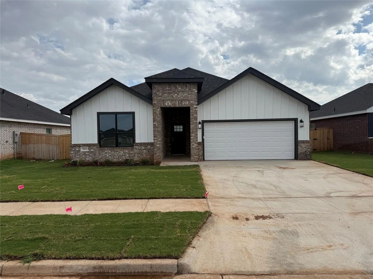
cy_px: 140
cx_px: 186
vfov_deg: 56.8
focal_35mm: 24
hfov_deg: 71.6
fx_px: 259
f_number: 1.78
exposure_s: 1/7353
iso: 80
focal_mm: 6.76
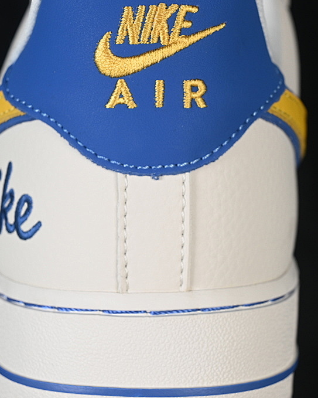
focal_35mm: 112
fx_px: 1318
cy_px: 196
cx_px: 152
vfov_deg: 17.2
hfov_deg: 13.8
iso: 160
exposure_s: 1/80
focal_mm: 50
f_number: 7.1
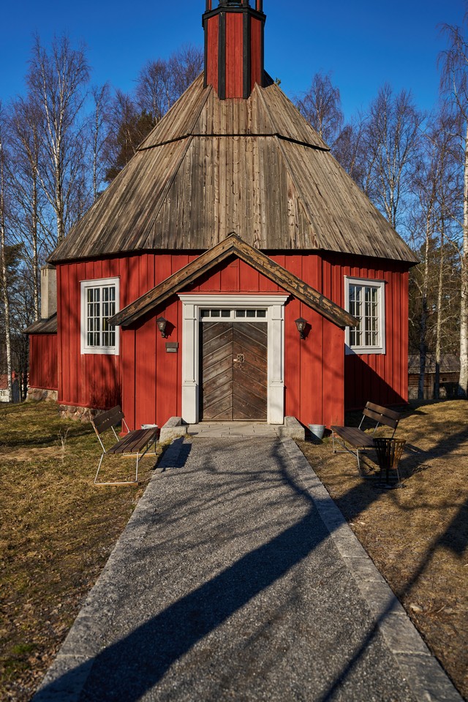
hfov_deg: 37.9
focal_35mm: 35
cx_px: 234
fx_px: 682
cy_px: 351
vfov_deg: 54.4
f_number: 2.8
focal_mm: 35
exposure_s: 1/2000
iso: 50
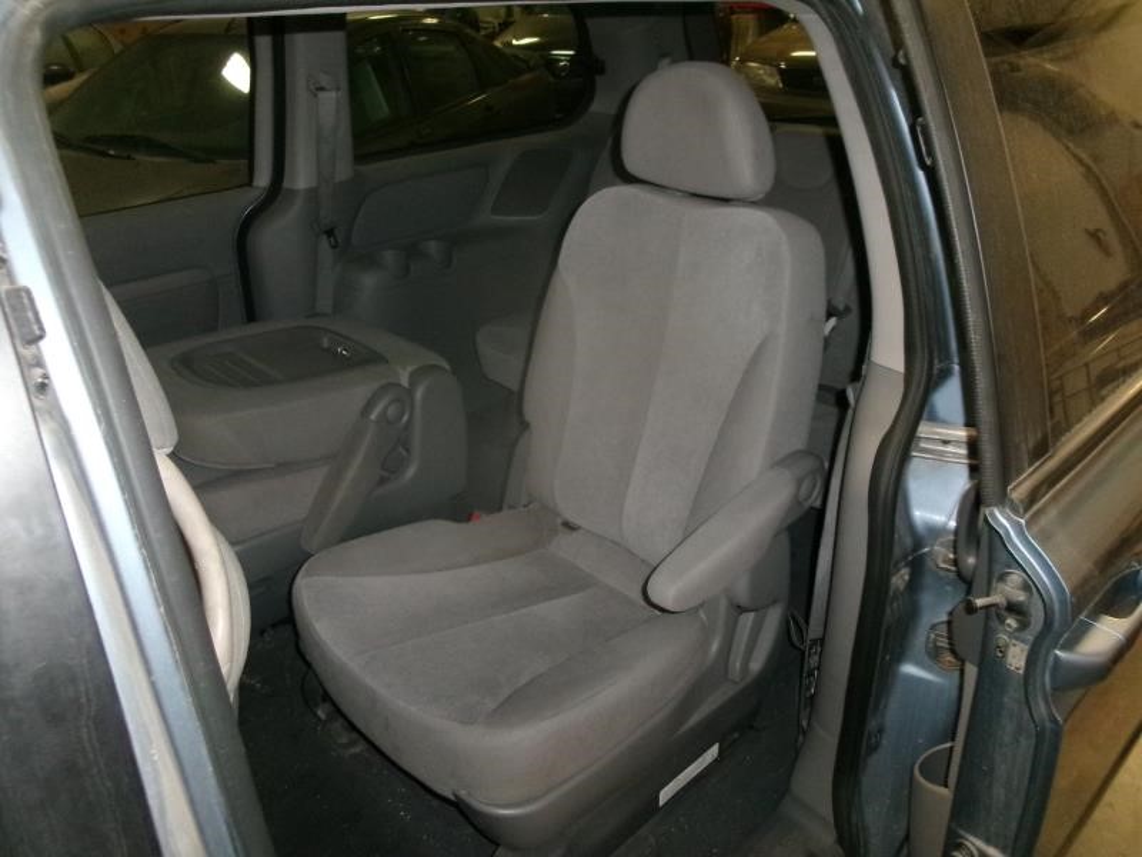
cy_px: 428
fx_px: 924
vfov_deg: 49.7
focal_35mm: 28
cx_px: 571
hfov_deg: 63.4
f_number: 3.9
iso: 700
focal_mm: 5.1
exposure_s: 1/34
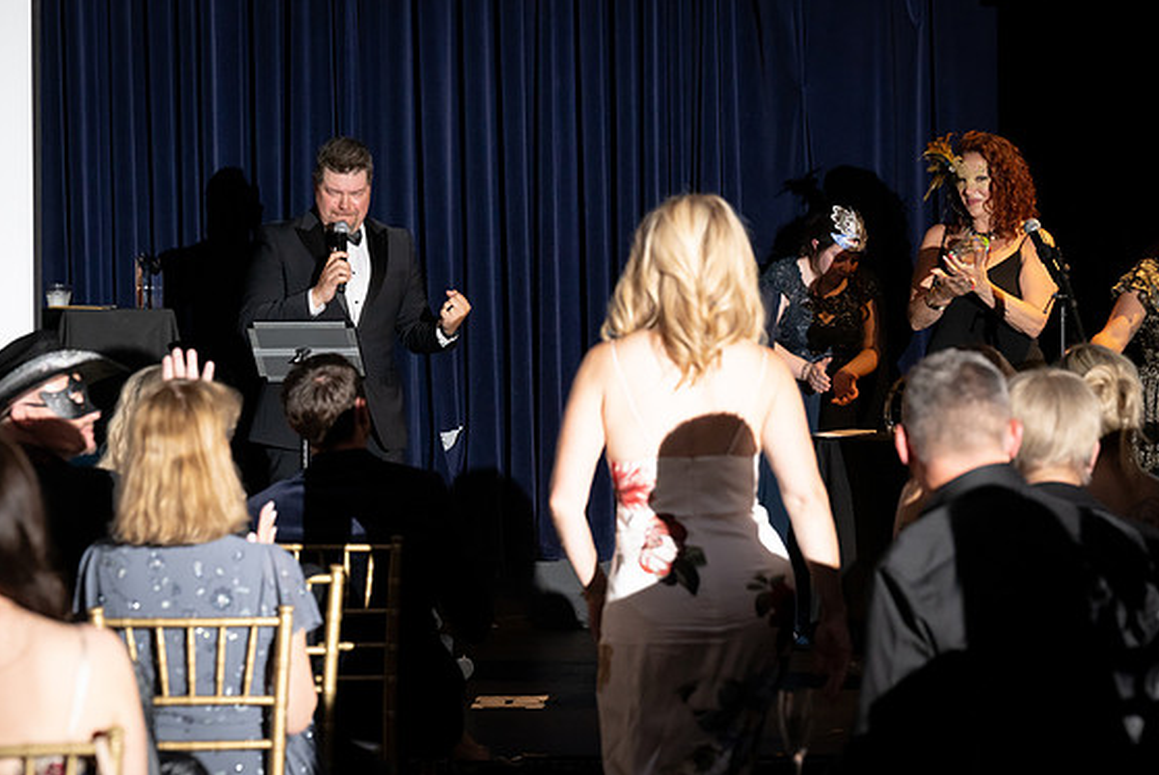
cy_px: 398
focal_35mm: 107
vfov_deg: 12.8
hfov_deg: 19.1
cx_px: 582
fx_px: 3447
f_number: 5
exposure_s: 1/200
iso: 2500
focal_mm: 103
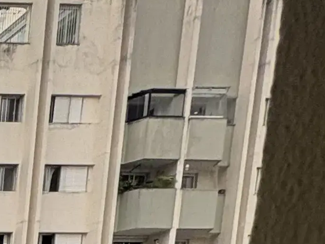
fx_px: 779
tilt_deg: -8.0
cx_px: -483
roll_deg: +0.4
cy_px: 566
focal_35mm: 83
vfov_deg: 13.5
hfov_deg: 14.2
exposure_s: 1/501
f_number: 2.2
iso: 40
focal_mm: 2.22
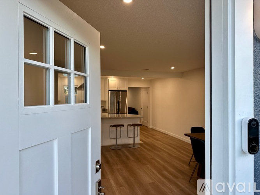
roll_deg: +0.2
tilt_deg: -0.3
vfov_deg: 56.8
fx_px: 180
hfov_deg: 71.6
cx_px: 130
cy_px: 98
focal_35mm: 24
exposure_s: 1/174
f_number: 1.78
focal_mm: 6.86
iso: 64
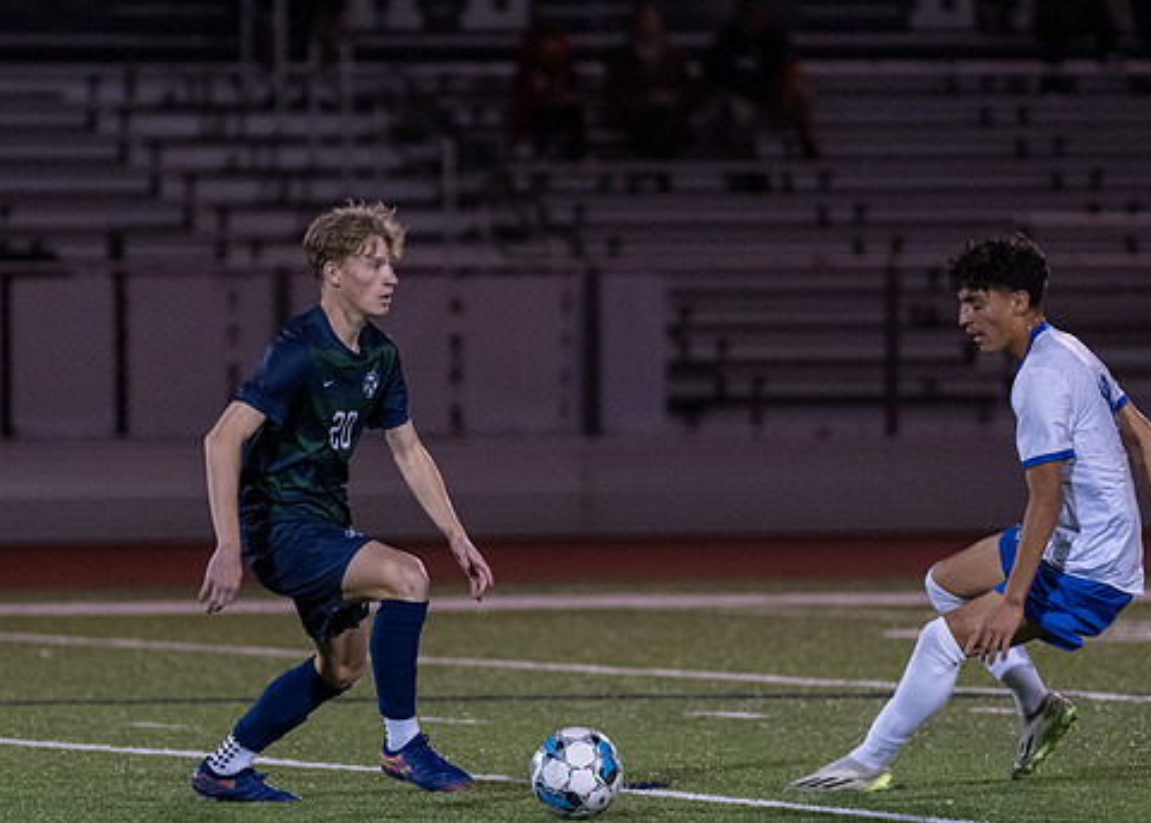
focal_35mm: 406
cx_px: 400
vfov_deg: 3.5
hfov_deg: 5.0
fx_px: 13274
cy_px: 423
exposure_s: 1/1250
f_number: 2.8
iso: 2500
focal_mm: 200
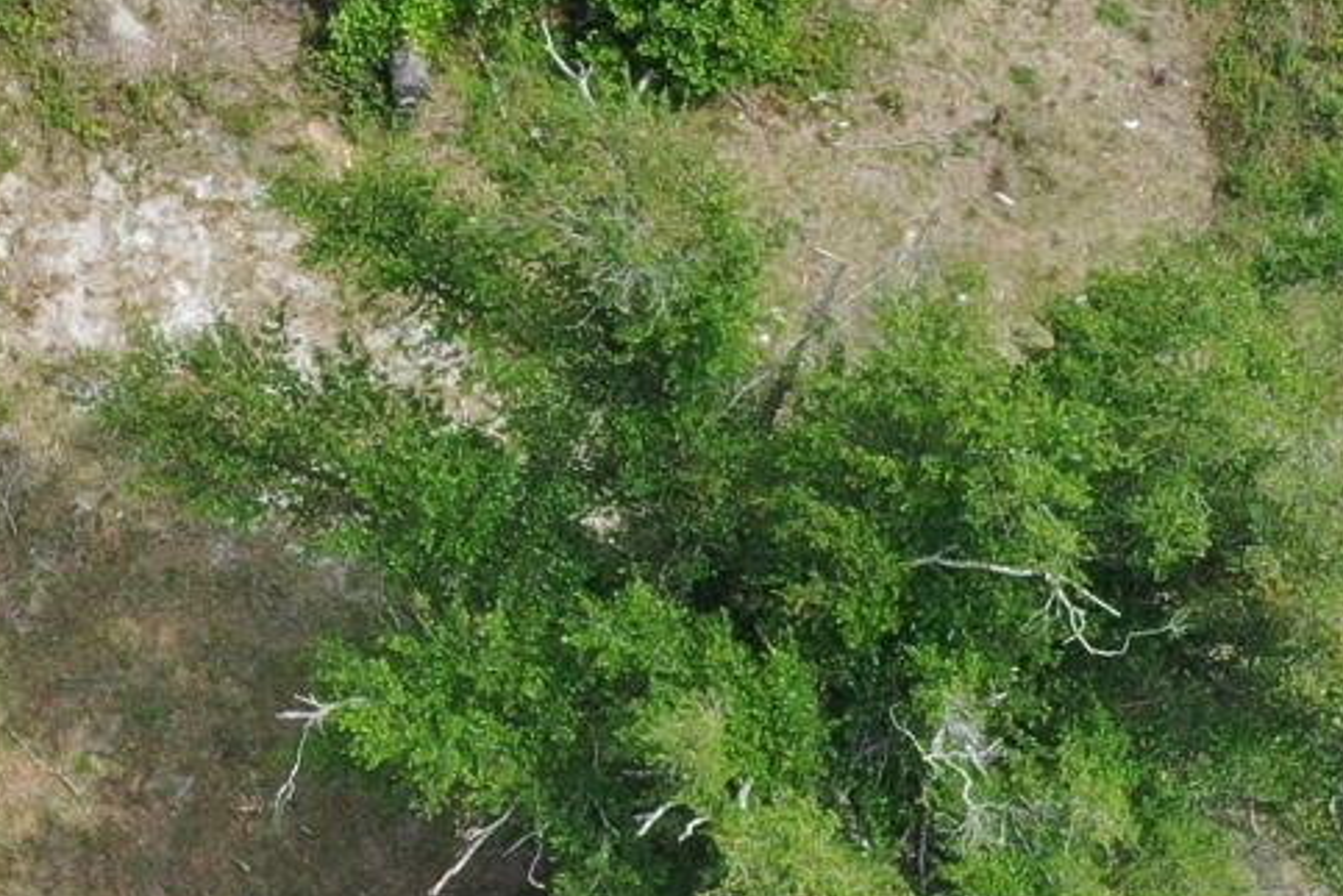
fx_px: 6491
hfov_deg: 11.0
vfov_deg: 7.6
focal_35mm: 174
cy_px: -829
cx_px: -1093
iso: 100
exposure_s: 1/320
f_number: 5
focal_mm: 10.26
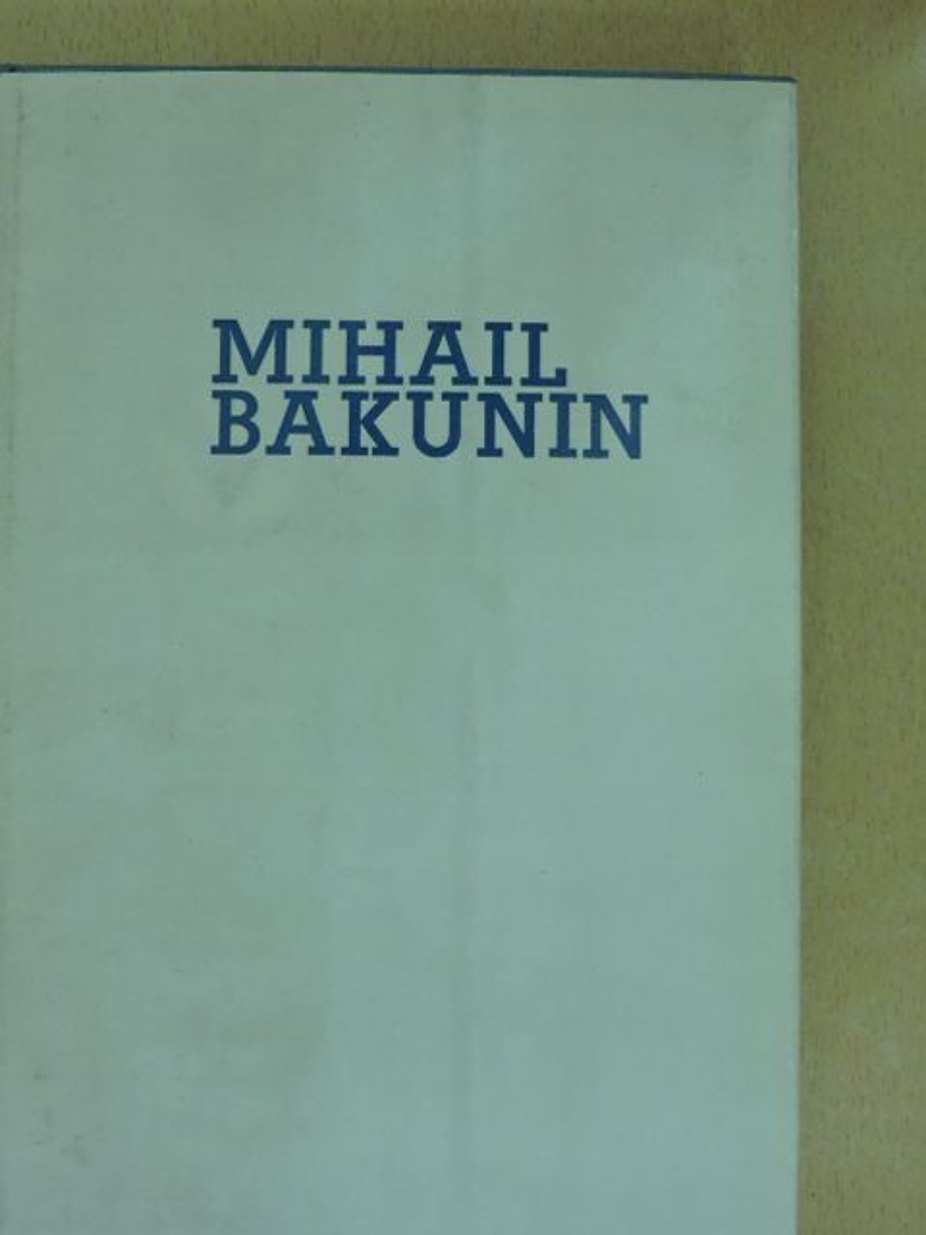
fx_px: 1783
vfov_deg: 38.2
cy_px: 618
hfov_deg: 29.1
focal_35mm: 50
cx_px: 463
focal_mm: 9
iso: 1250
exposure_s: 1/60
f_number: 4
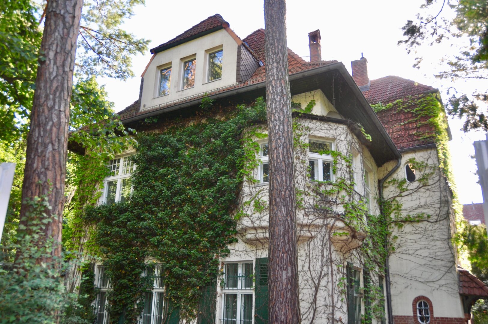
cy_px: 162
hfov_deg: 62.0
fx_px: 406
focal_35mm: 30
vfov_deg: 43.5
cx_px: 244
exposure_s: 1/200
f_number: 3.5
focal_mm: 20
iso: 200
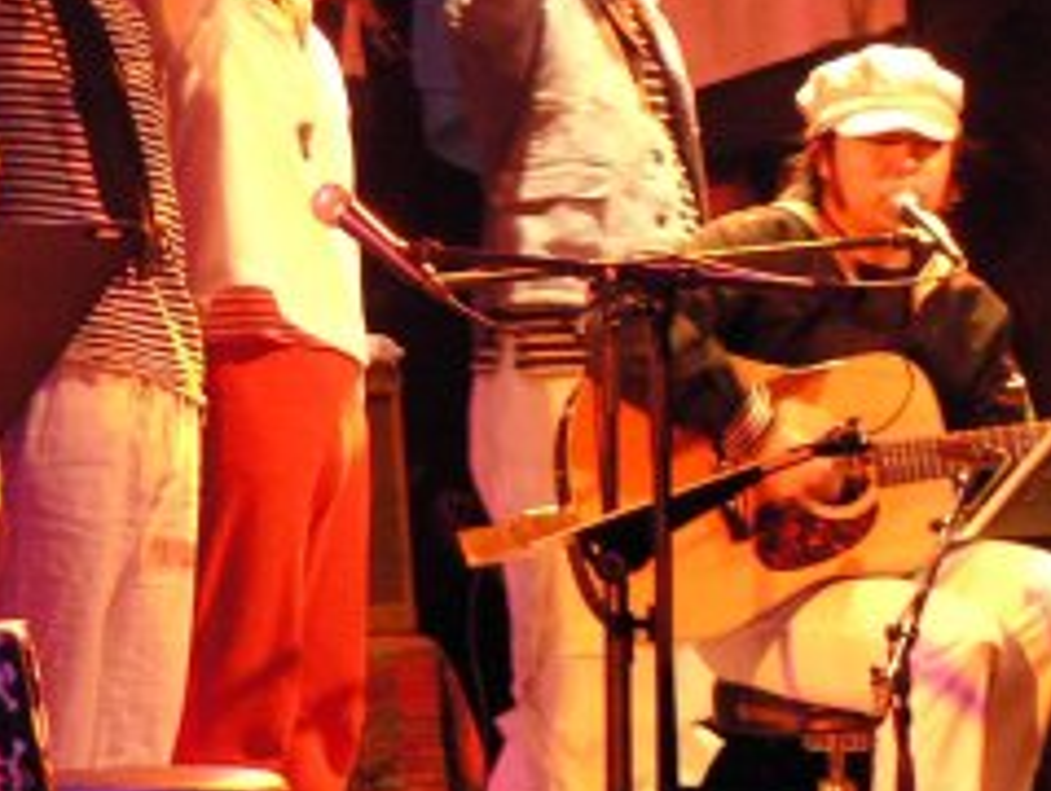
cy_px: 145
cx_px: 343
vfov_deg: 5.7
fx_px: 7876
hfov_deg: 7.6
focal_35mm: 259
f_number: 3.2
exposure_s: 1/8
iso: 200
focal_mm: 19.5
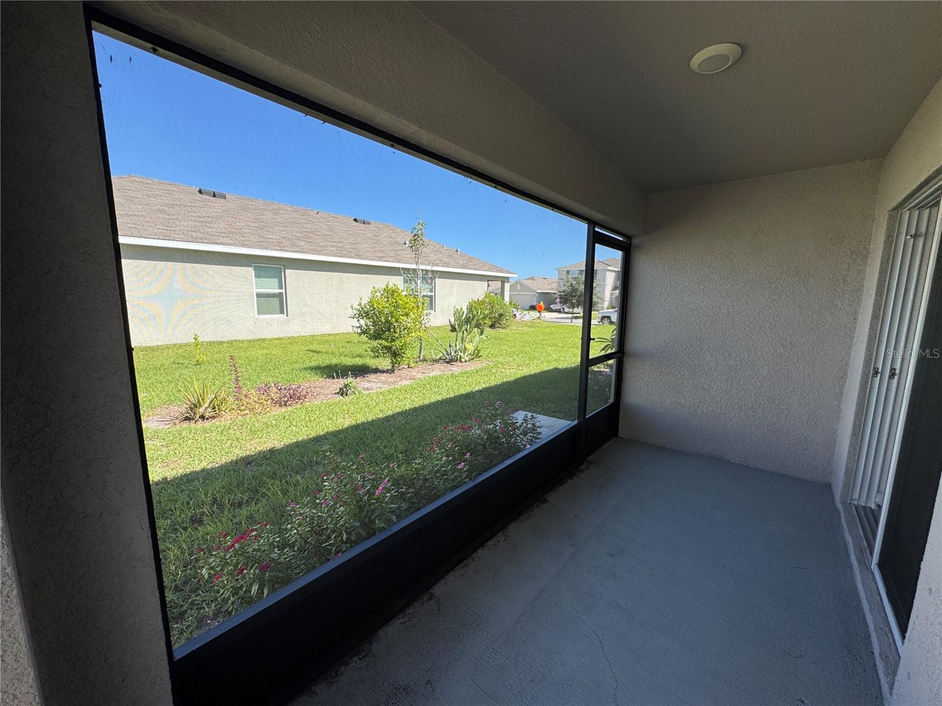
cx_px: 471
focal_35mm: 14
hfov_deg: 102.1
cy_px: 353
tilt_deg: -9.9
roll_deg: -1.5
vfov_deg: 85.7
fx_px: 381
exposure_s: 1/470
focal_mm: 2.22
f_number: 2.2
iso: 40
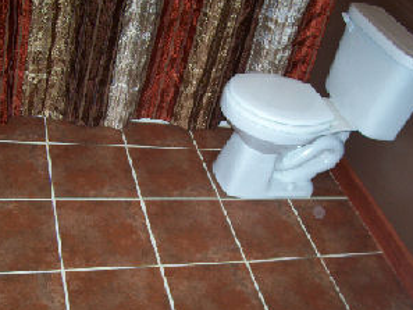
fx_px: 525
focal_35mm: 44
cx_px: 218
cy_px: 193
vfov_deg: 32.7
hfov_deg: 42.9
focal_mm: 5.6
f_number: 2.7
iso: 80
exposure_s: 1/64
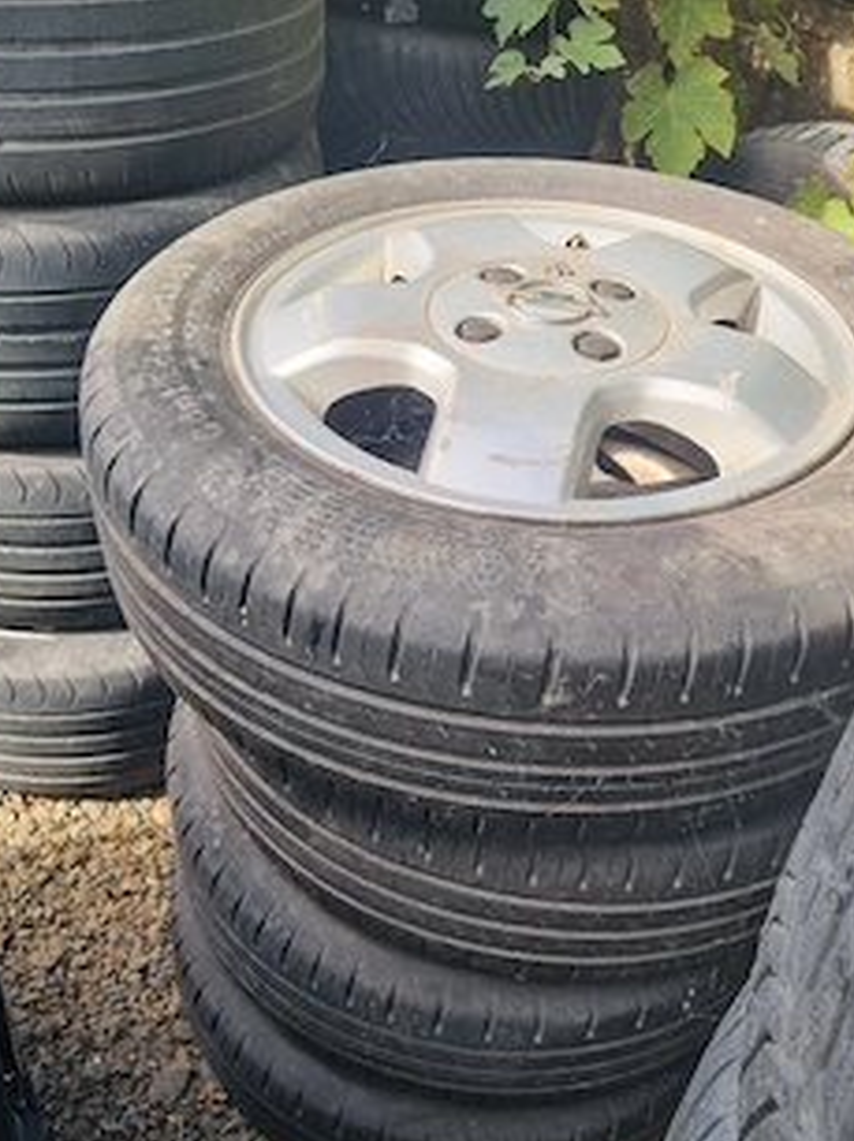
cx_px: 384
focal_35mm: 34
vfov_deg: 53.2
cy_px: 738
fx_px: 1120
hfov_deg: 41.7
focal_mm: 5.4
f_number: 1.8
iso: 50
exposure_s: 1/286
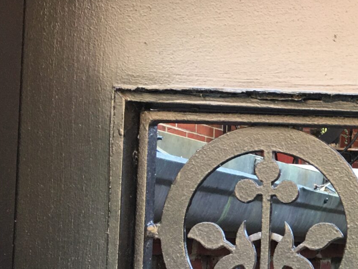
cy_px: 262
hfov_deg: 19.4
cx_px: 539
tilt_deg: +2.2
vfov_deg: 16.5
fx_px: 910
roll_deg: -2.0
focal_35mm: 88
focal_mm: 4.15
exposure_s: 1/15
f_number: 2.2
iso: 40
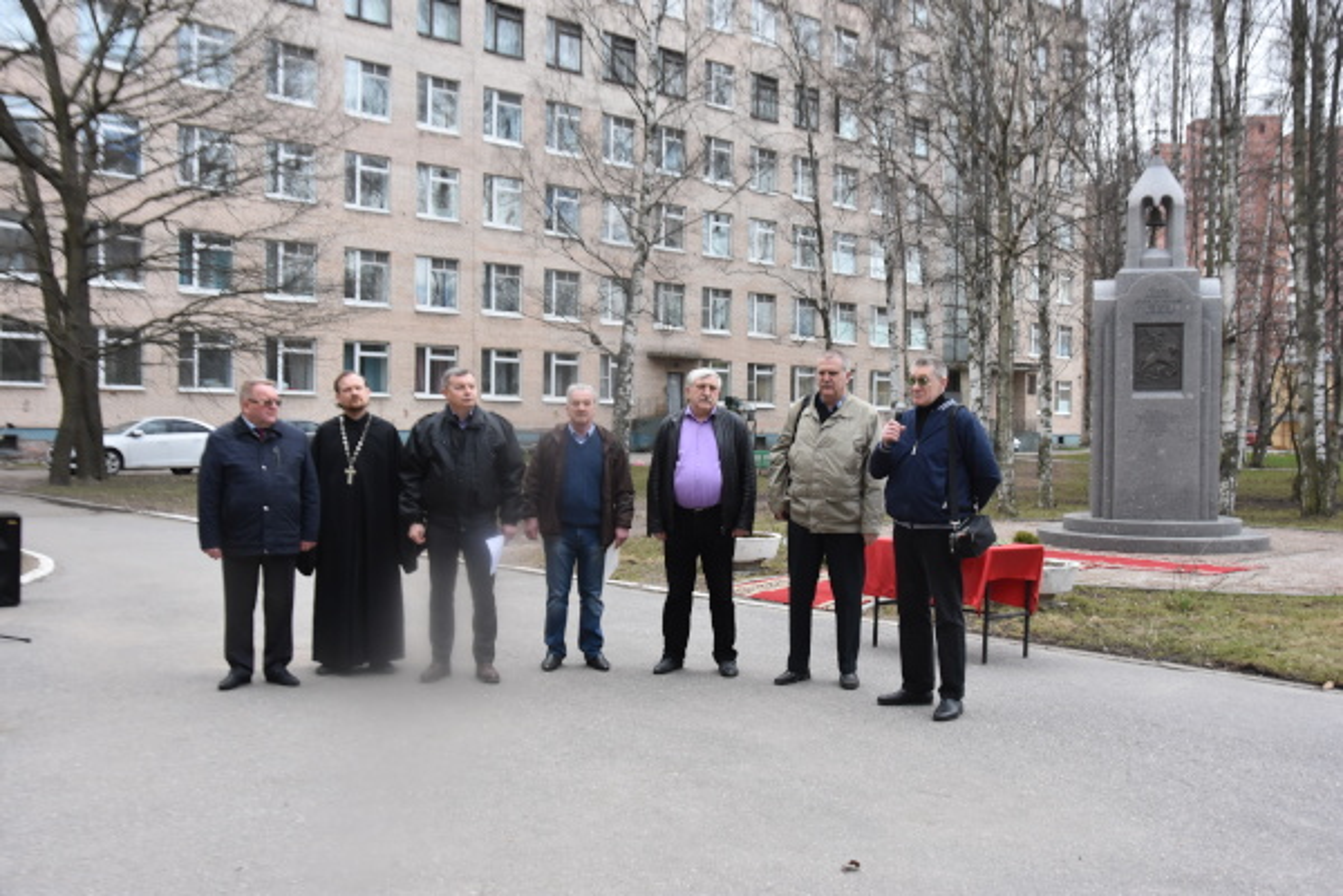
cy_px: 448
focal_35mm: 36
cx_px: 672
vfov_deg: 36.9
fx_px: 1343
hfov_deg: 53.1
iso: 800
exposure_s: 1/400
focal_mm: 24
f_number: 8
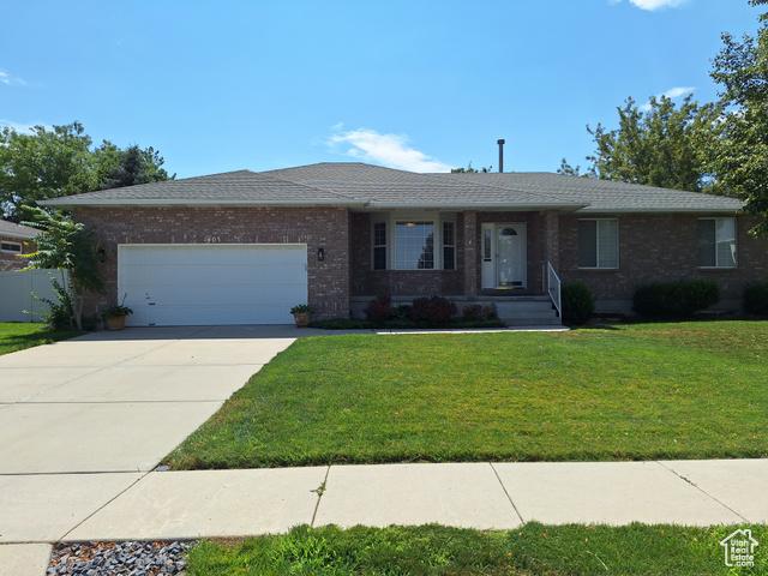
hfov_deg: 73.9
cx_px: 384
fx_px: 510
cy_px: 288
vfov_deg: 58.9
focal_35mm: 23
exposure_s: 1/3521
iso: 40
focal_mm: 5.54
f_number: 1.8
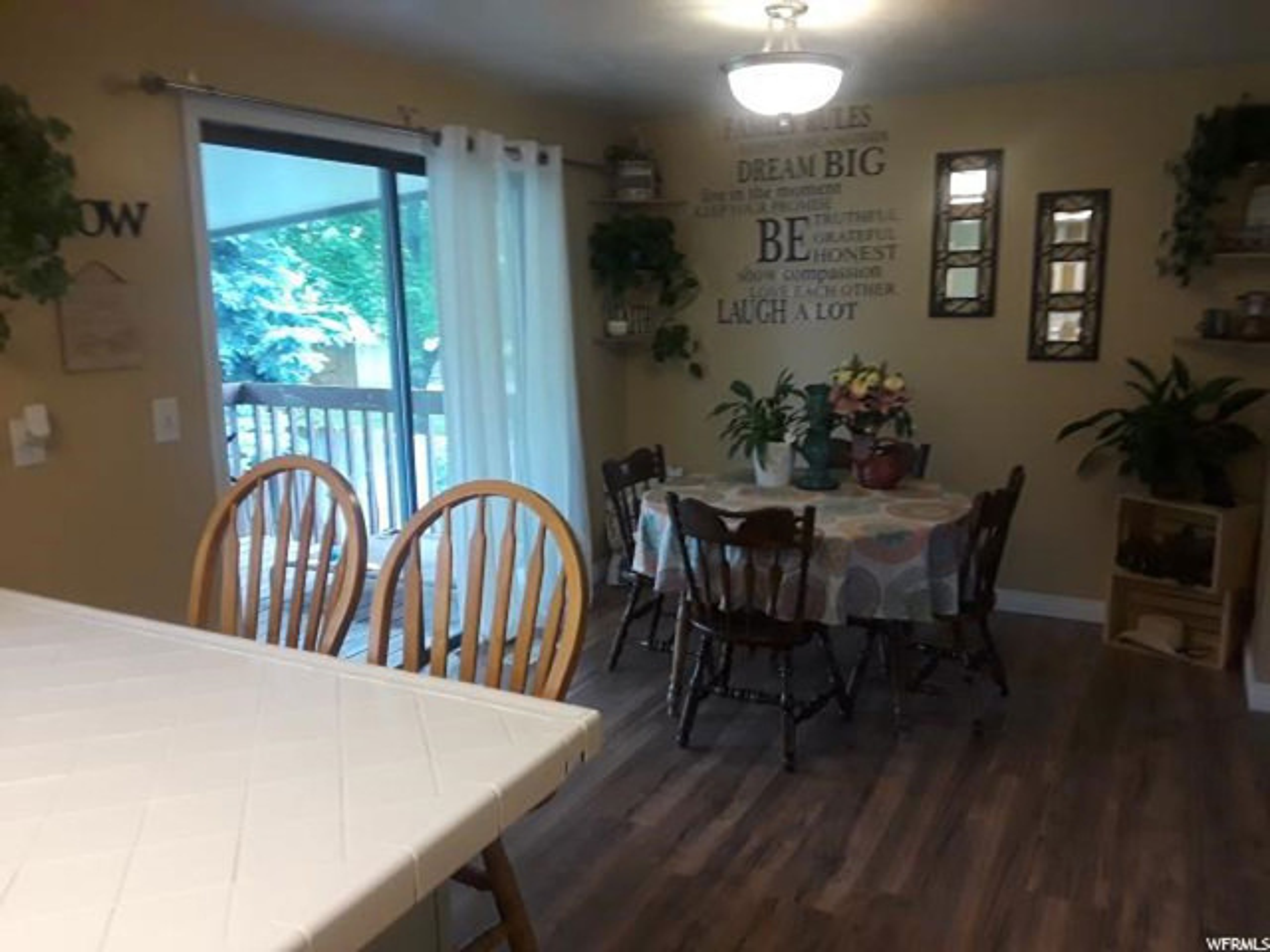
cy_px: 476
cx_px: 635
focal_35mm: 28
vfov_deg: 49.7
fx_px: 1027
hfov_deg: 63.4
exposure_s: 1/30
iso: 125
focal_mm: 2.9
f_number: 1.9
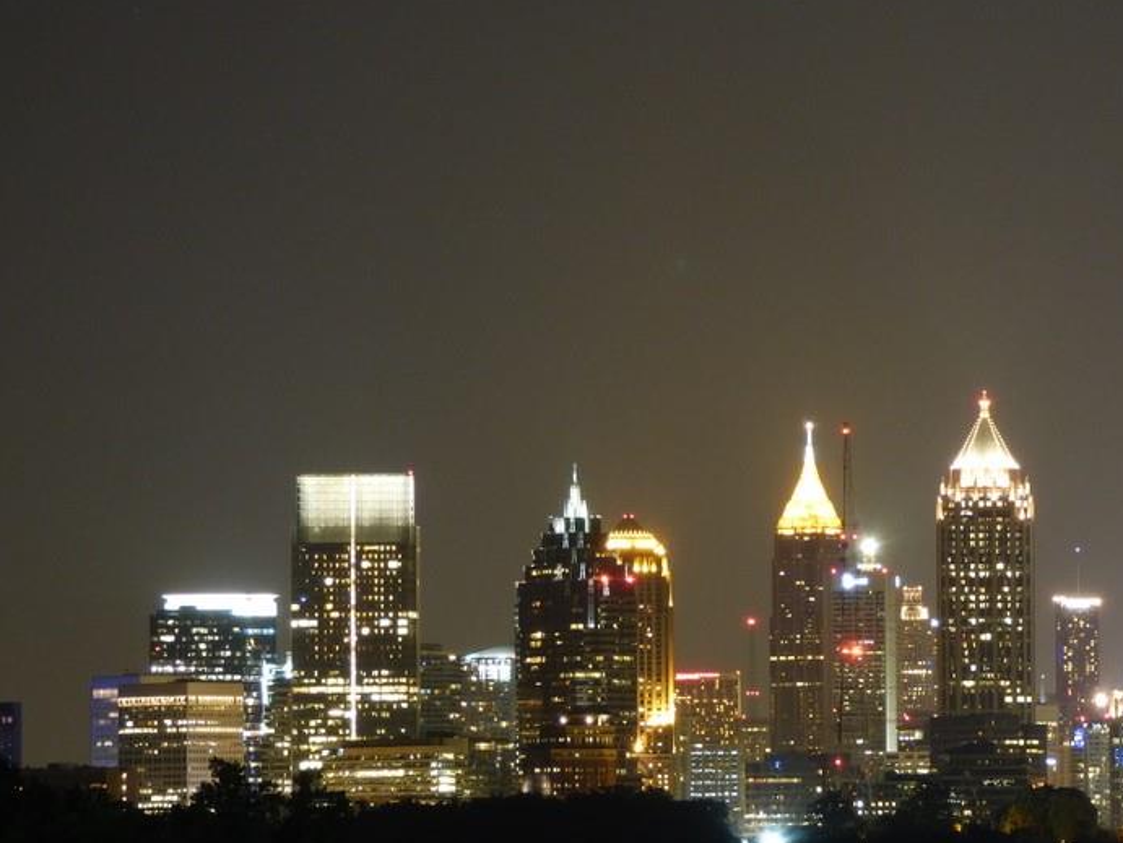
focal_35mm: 234
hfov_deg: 8.5
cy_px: 591
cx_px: 726
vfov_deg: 6.4
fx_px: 7595
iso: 200
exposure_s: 8
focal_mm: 28.23
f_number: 5.4
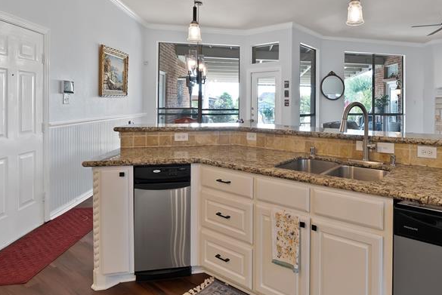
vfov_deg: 58.3
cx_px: 311
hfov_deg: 77.3
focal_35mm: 21
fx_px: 258
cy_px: 100
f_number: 9
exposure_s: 1/4
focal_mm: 12
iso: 640
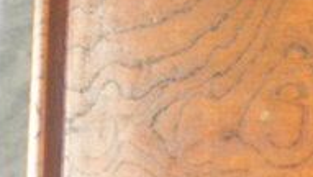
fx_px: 1047
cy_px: 61
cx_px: 315
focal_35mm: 126
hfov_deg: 16.6
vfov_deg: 9.7
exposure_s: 1/15
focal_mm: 24
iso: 1600
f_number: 4.5
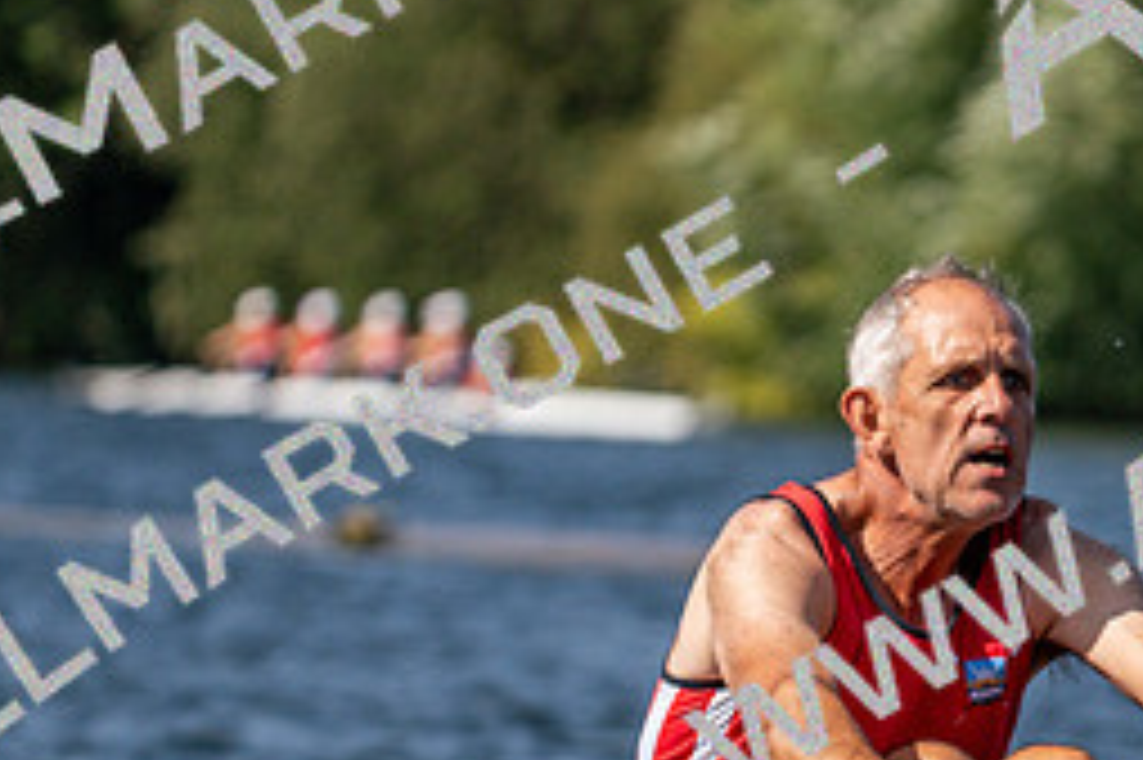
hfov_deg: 3.5
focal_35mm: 587
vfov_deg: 2.3
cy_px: 798
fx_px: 18625
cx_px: 1242
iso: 200
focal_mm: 257
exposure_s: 1/2000
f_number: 5.6
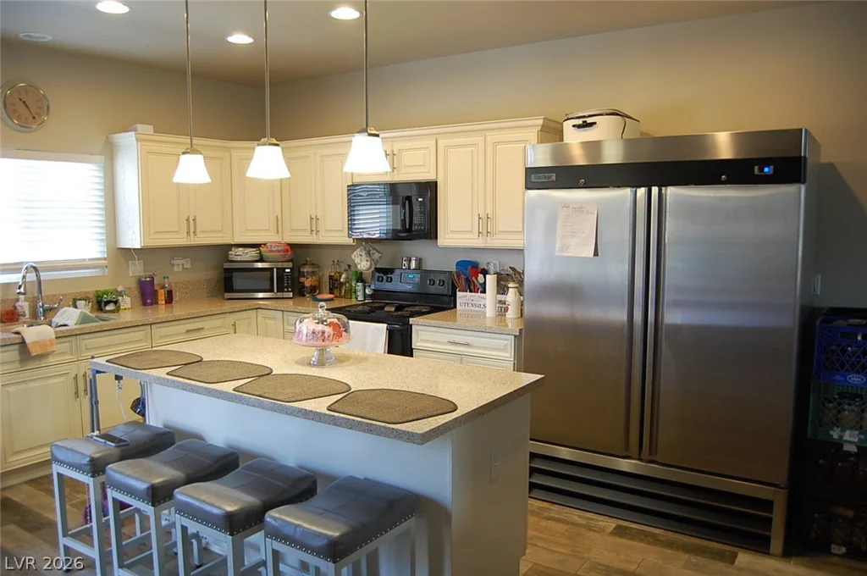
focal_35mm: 27
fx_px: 649
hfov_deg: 67.4
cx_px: 434
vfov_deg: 47.8
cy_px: 288
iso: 400
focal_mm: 18
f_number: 3.5
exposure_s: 1/40
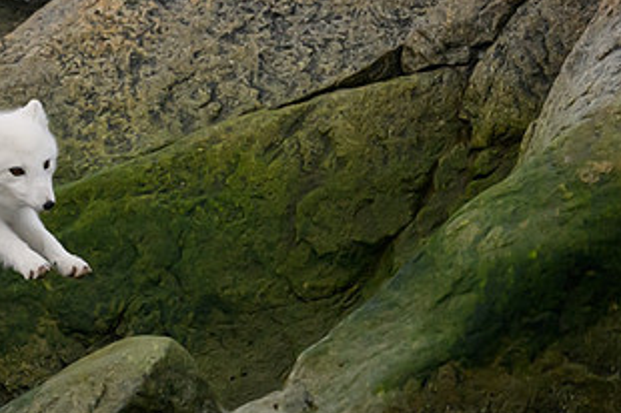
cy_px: 198
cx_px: 82
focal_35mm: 1216
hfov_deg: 1.7
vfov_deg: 1.1
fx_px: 20954
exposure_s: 1/1600
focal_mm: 560
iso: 2500
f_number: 4
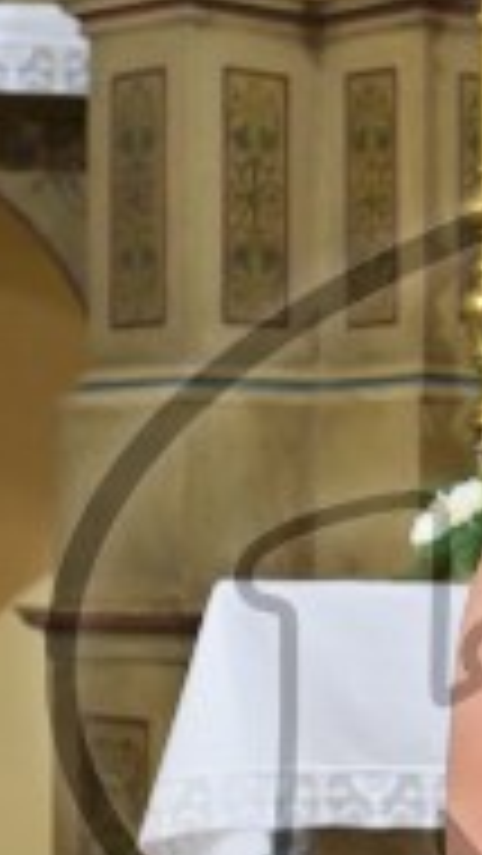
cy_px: 668
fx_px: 3337
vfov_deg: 14.5
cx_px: 1135
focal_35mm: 147
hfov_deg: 7.7
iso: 5000
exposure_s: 1/125
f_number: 4.5
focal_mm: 41
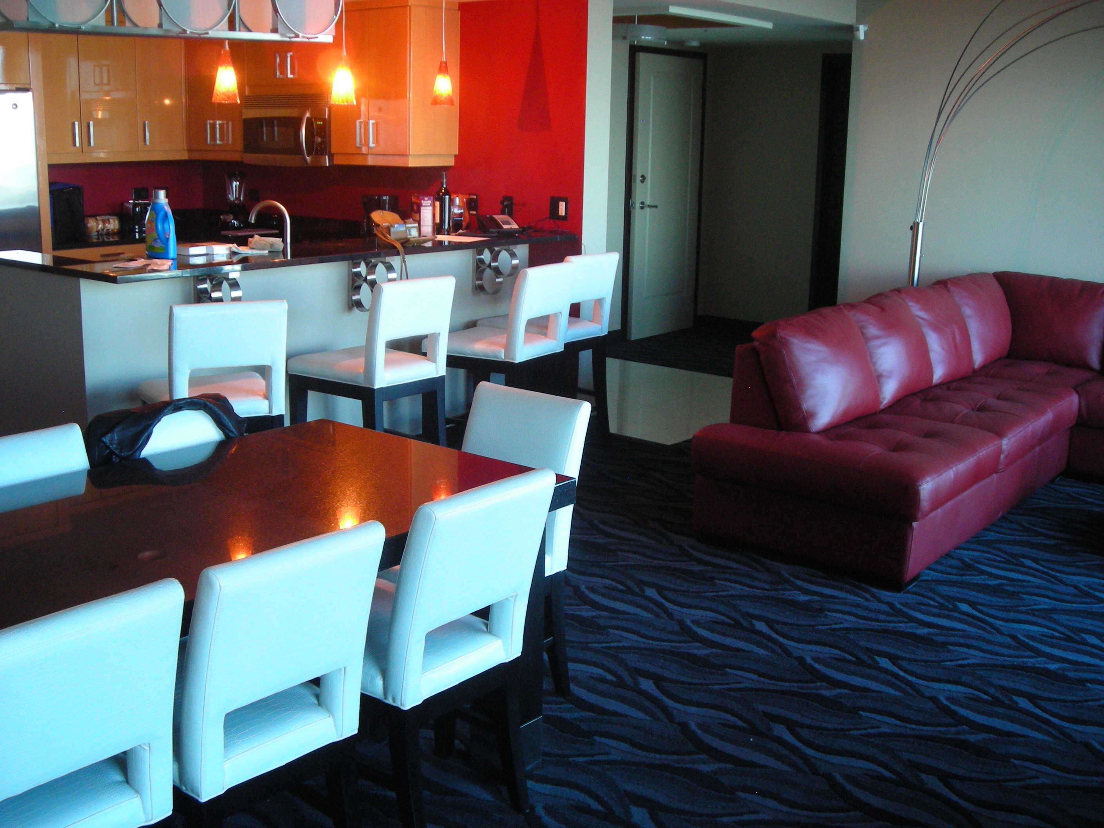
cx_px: 552
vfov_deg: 37.7
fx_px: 1212
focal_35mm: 38
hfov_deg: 49.0
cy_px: 414
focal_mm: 6.3
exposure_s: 1/15.7
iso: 200
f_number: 3.2
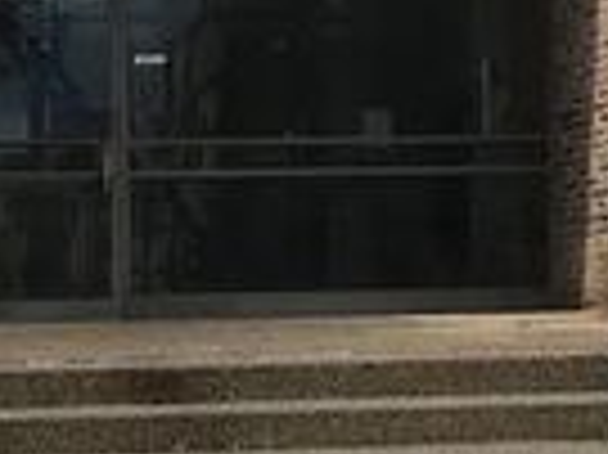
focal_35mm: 212
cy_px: 94
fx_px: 3720
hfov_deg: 9.3
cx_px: 567
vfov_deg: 7.0
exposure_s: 1/1953
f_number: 1.8
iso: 20
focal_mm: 3.99
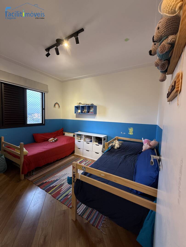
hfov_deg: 85.7
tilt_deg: -3.7
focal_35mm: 14
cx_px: 93
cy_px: 124
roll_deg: -2.5
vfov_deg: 102.1
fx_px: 100
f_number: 2.2
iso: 250
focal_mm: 2.22
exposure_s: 1/60
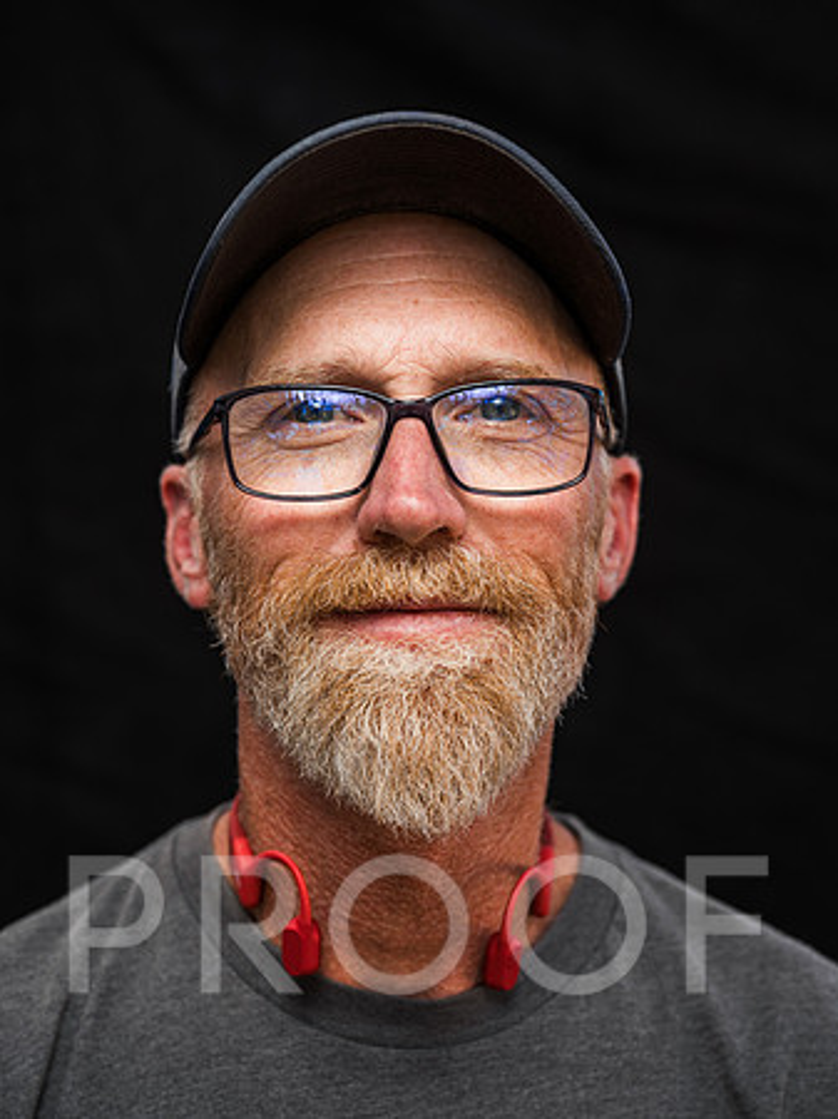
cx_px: 419
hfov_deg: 23.3
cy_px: 560
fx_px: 2035
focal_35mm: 63
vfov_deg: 30.7
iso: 100
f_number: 4.5
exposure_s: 1/125
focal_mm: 80
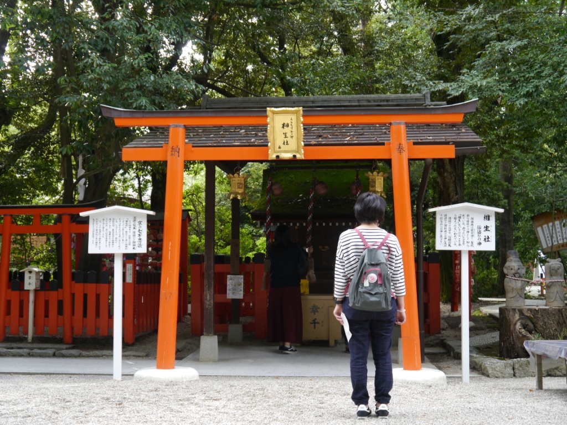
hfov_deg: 39.7
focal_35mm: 48
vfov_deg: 30.3
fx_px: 786
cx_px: 284
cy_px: 212
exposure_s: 1/60
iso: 400
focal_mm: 24
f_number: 4.5
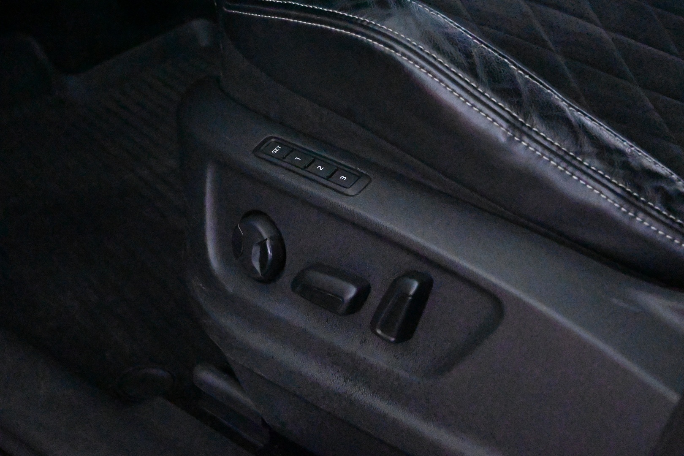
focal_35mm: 72
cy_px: 228
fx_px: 1368
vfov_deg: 18.9
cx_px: 342
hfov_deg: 28.1
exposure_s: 1/80
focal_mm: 48
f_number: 6
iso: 40000
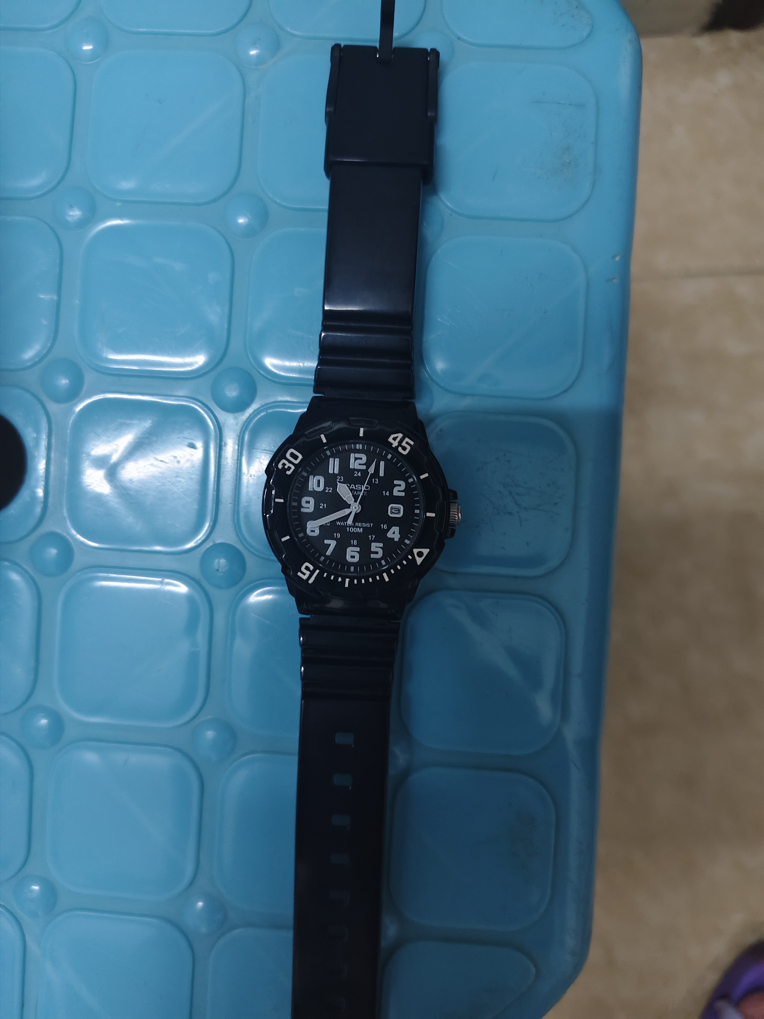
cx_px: 382
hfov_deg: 58.9
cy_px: 510
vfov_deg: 73.9
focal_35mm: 23
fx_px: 677
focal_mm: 5.56
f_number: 1.88
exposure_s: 1/50
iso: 1485
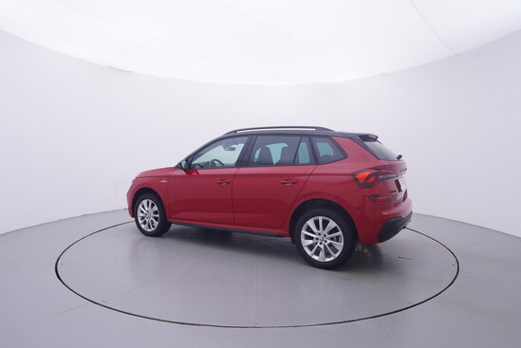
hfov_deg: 77.3
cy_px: 174
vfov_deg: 56.2
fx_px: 326
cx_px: 260
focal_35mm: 22
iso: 200
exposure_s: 1/80
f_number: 5
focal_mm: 15
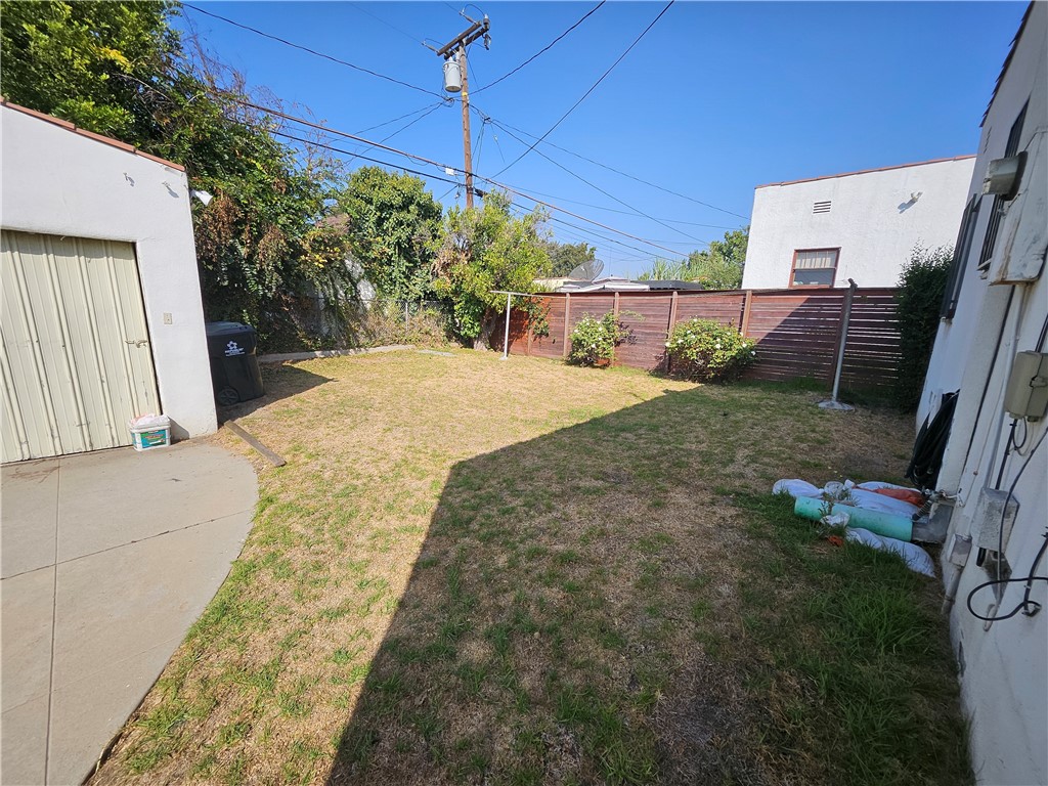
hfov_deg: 106.2
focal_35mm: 13
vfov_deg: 89.9
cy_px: 393
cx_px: 524
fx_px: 394
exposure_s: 1/1070
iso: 32
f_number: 2.2
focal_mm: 1.7
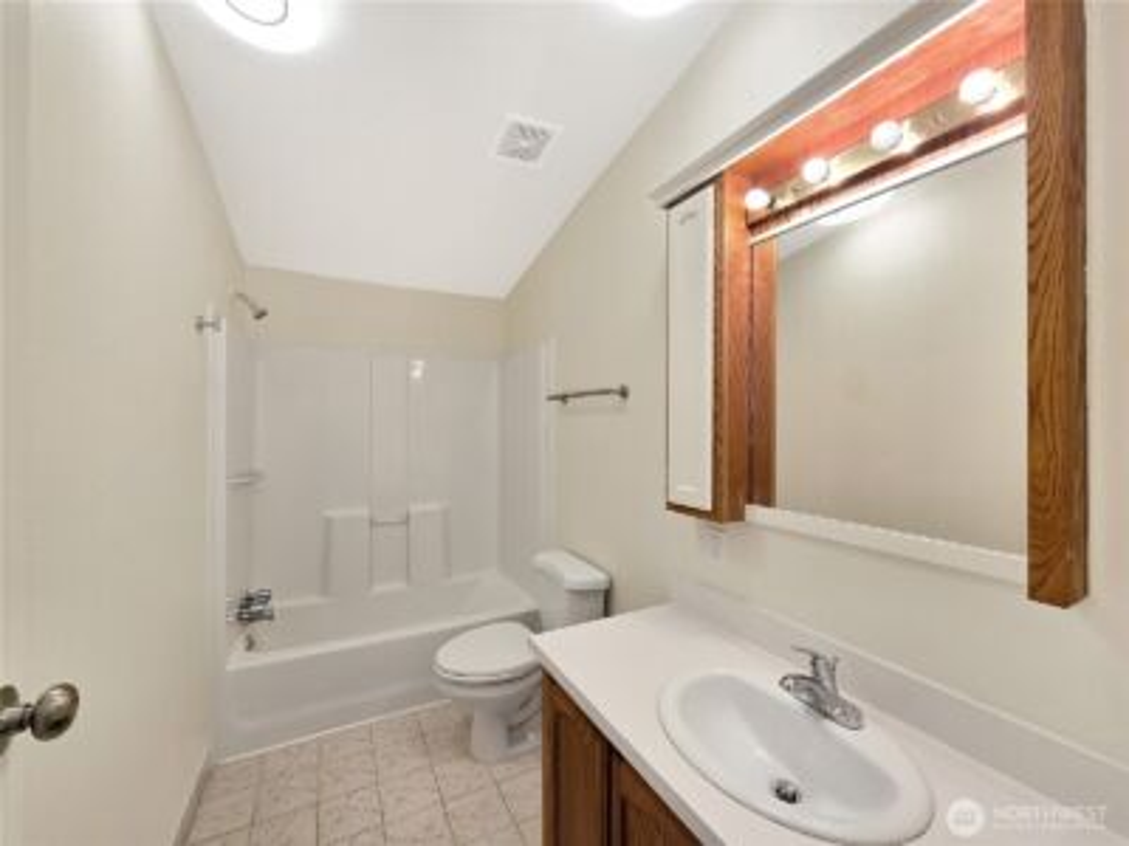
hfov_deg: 106.2
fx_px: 424
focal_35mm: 13
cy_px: 423
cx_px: 564
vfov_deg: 89.9
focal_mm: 2.2
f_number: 2.2
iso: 50
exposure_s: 1/129
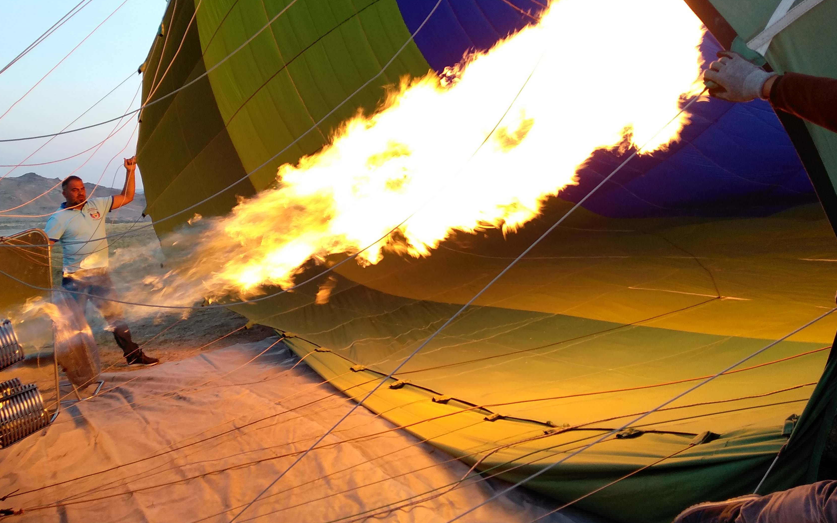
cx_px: 386
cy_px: 216
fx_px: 753
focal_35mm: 33
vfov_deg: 38.2
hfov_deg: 58.1
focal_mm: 3.82
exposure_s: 1/100
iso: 125
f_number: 2.2
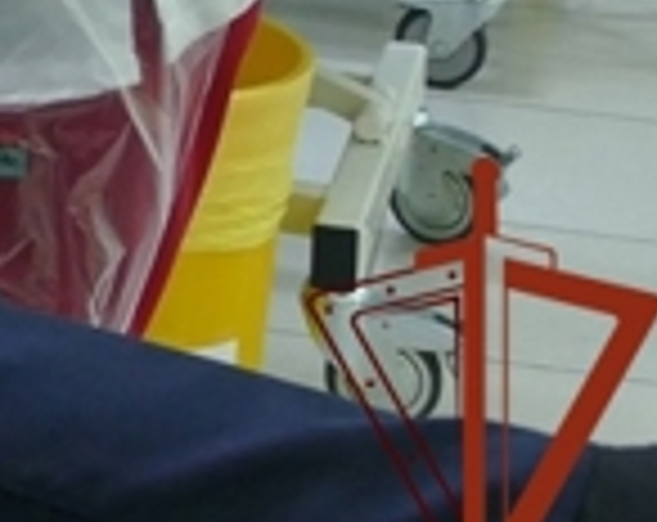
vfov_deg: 7.2
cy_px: -441
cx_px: -927
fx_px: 4034
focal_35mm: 208
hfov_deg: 8.5
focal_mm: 15.51
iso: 400
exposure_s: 1/80
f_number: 3.2
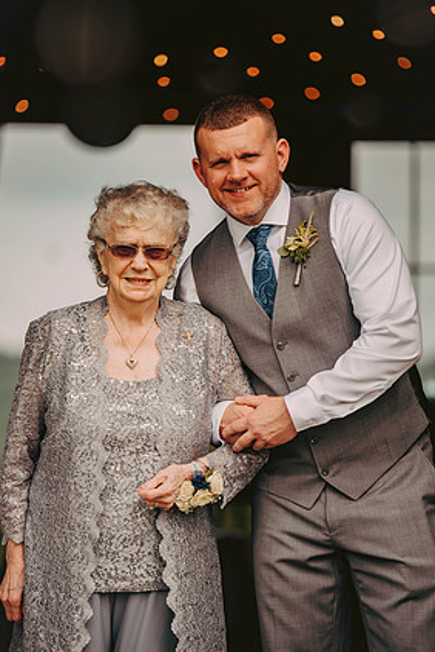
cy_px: 310
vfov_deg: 10.4
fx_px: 3570
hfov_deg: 7.0
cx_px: 211
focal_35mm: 197
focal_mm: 185
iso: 320
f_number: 2.8
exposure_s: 1/4000
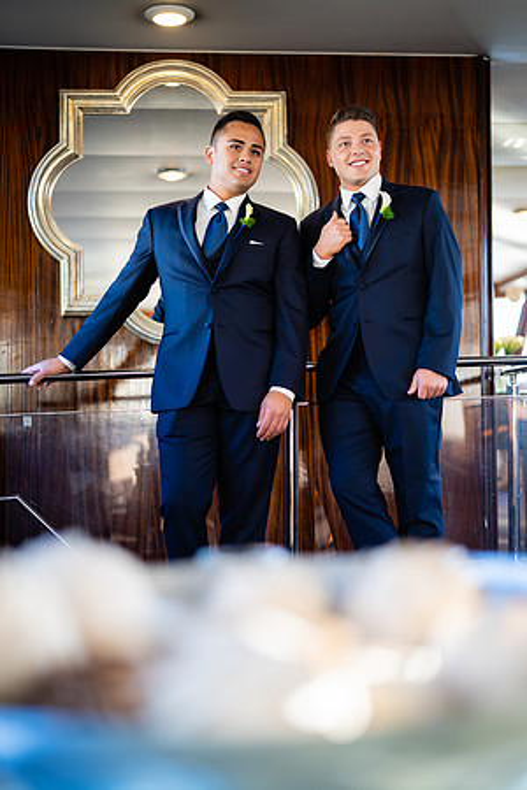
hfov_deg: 27.0
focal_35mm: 50
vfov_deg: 39.6
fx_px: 1098
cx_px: 264
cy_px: 395
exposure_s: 1/200
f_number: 1.4
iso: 160
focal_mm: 50
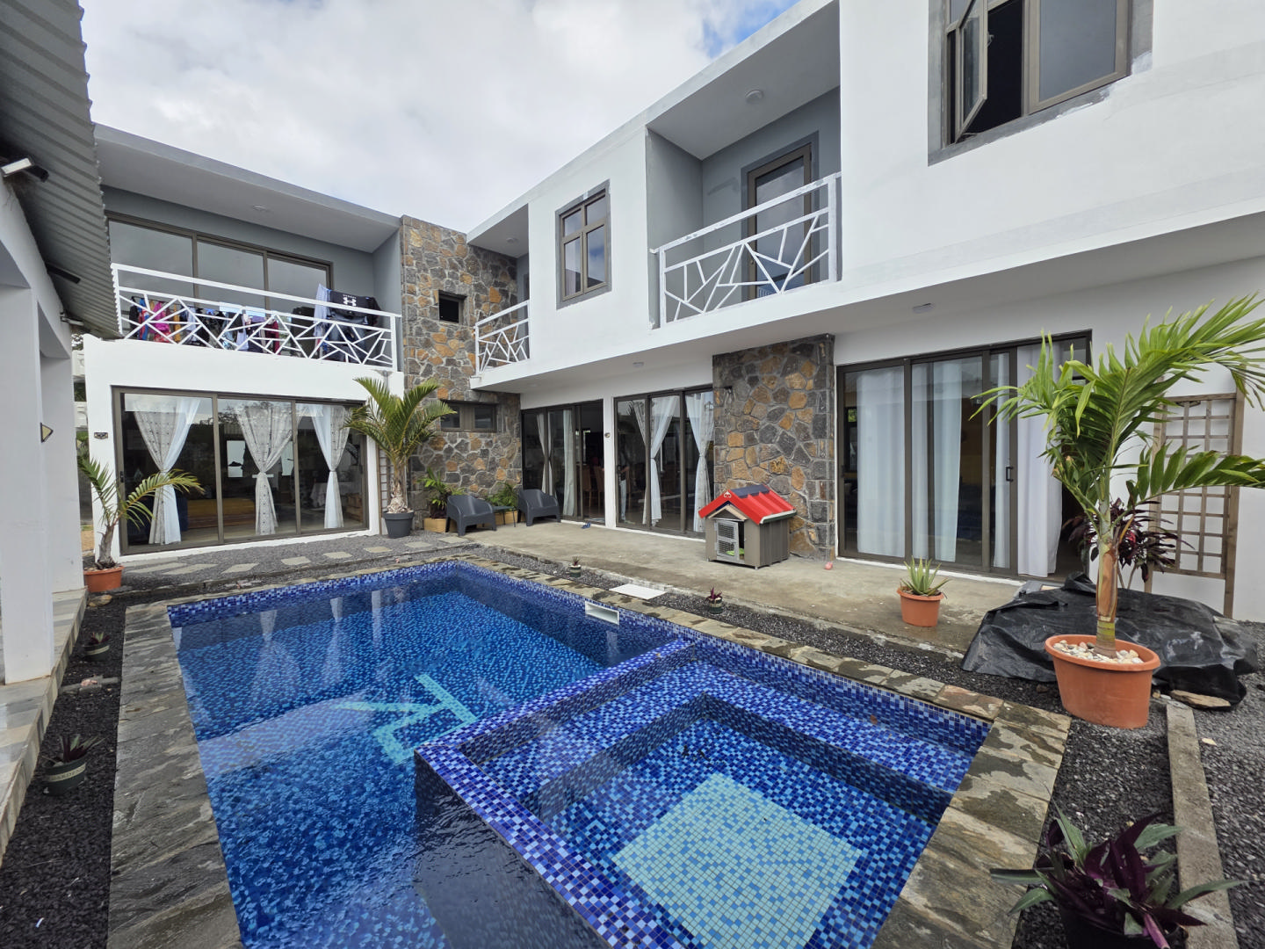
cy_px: 474
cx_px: 632
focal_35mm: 13
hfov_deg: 106.2
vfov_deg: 89.9
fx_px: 475
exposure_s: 1/854
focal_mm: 2.2
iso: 40
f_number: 1.9
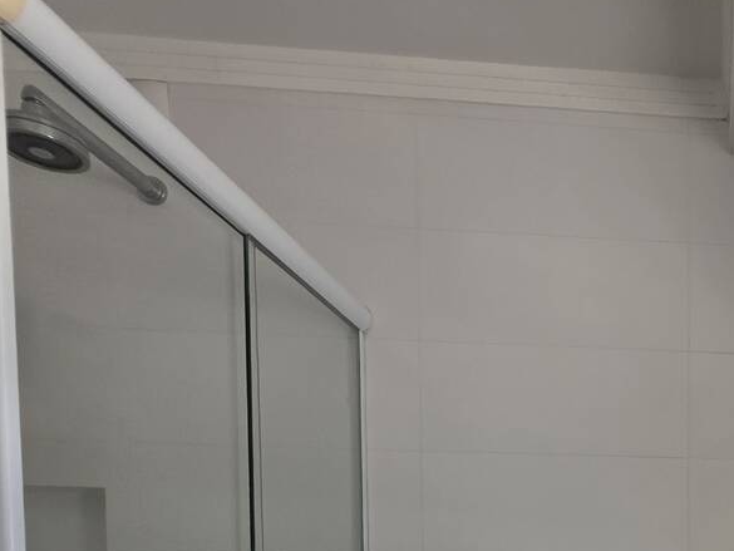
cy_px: 664
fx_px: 679
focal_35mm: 32
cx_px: 779
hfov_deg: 45.1
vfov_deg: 34.9
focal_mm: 2.2
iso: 40
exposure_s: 1/120
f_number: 1.9
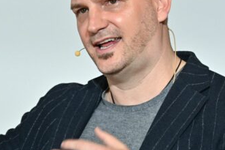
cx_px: 40
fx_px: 2828
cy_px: 101
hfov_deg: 4.6
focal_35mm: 453
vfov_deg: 3.0
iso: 2000
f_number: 6.3
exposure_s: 1/160
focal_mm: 195
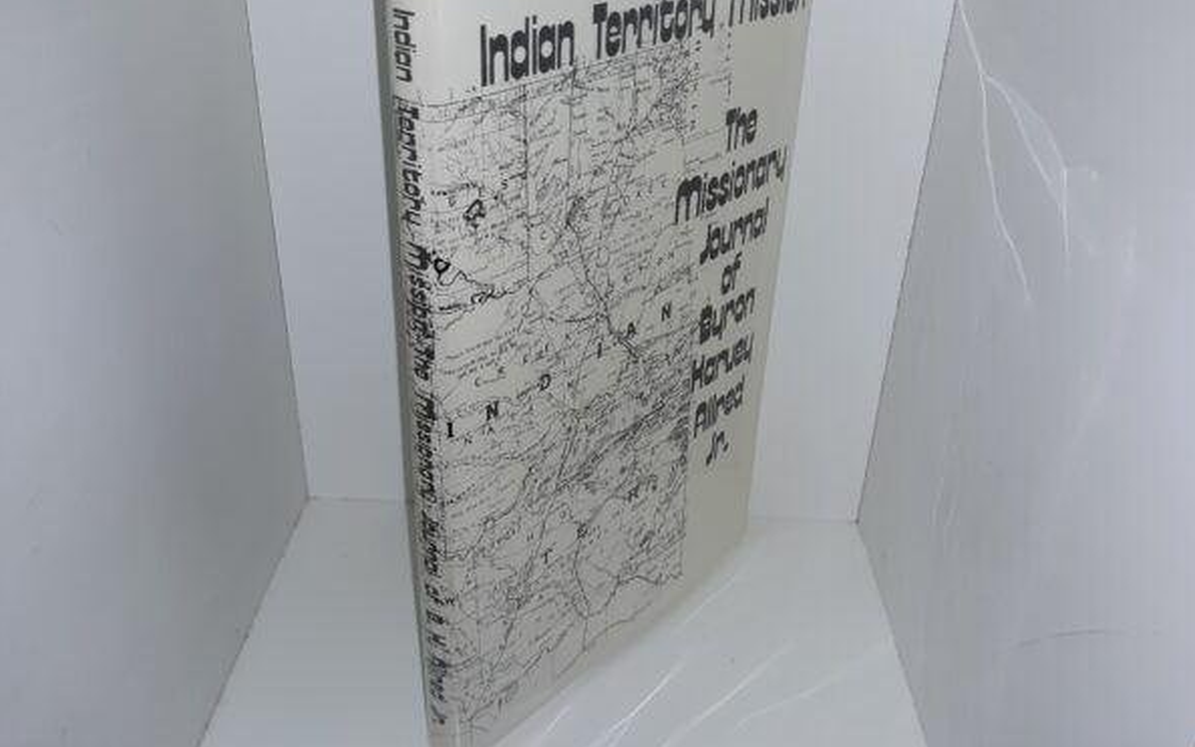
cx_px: 598
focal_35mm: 30
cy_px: 334
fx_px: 977
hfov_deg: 62.9
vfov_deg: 41.8
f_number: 1.7
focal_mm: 3.7
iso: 40
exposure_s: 1/199
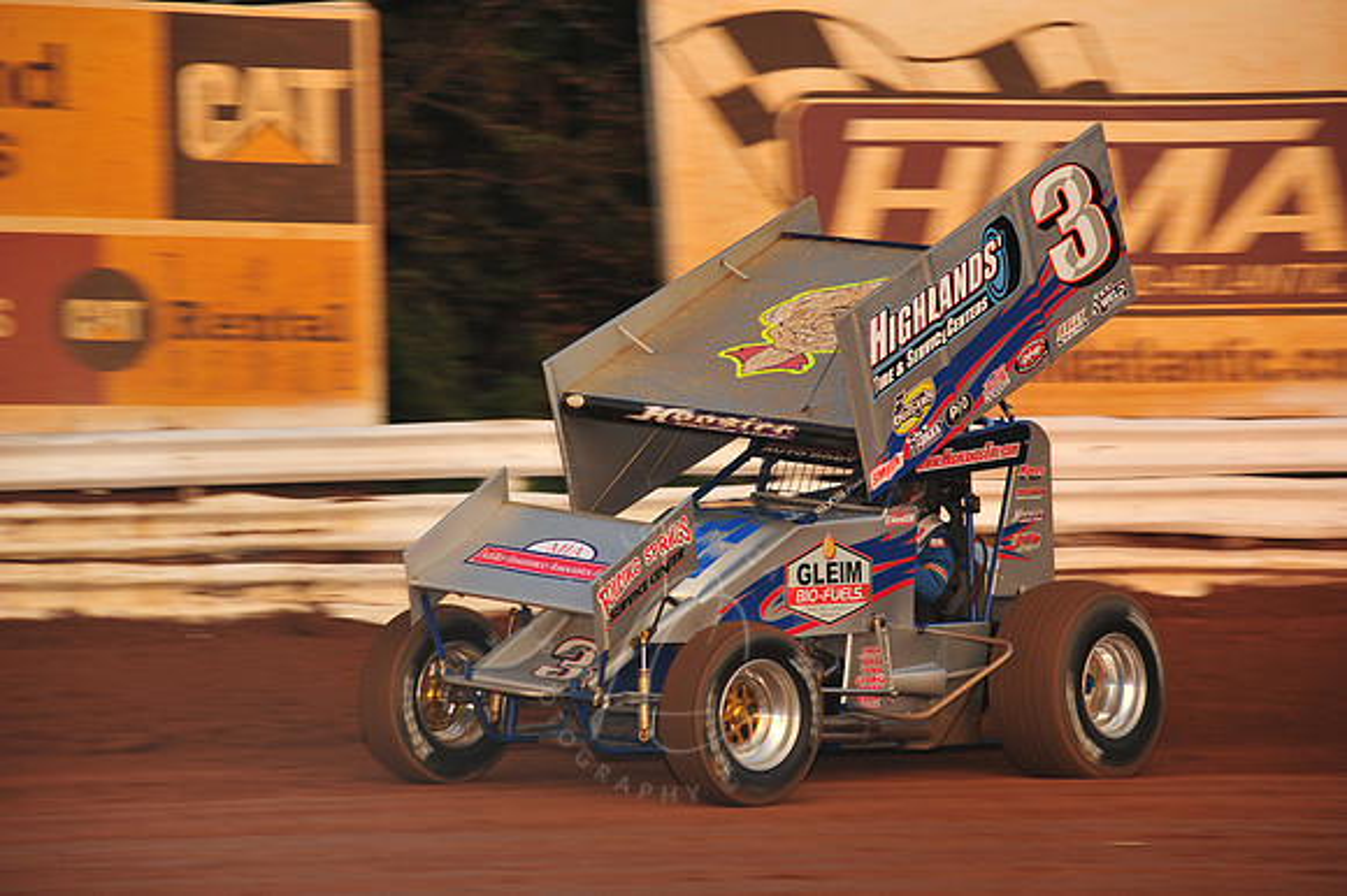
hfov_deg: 10.3
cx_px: 674
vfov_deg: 6.9
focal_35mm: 200
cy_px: 448
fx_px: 7479
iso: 800
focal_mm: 200
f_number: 8
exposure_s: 1/320
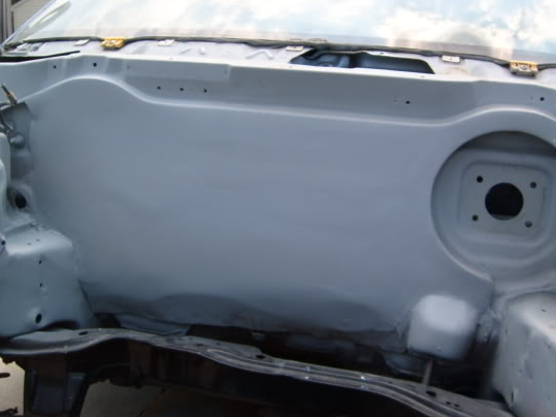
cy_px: 217
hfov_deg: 47.9
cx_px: 266
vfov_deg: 36.8
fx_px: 626
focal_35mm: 39
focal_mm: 6.2
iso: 63
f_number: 6
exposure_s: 1/125
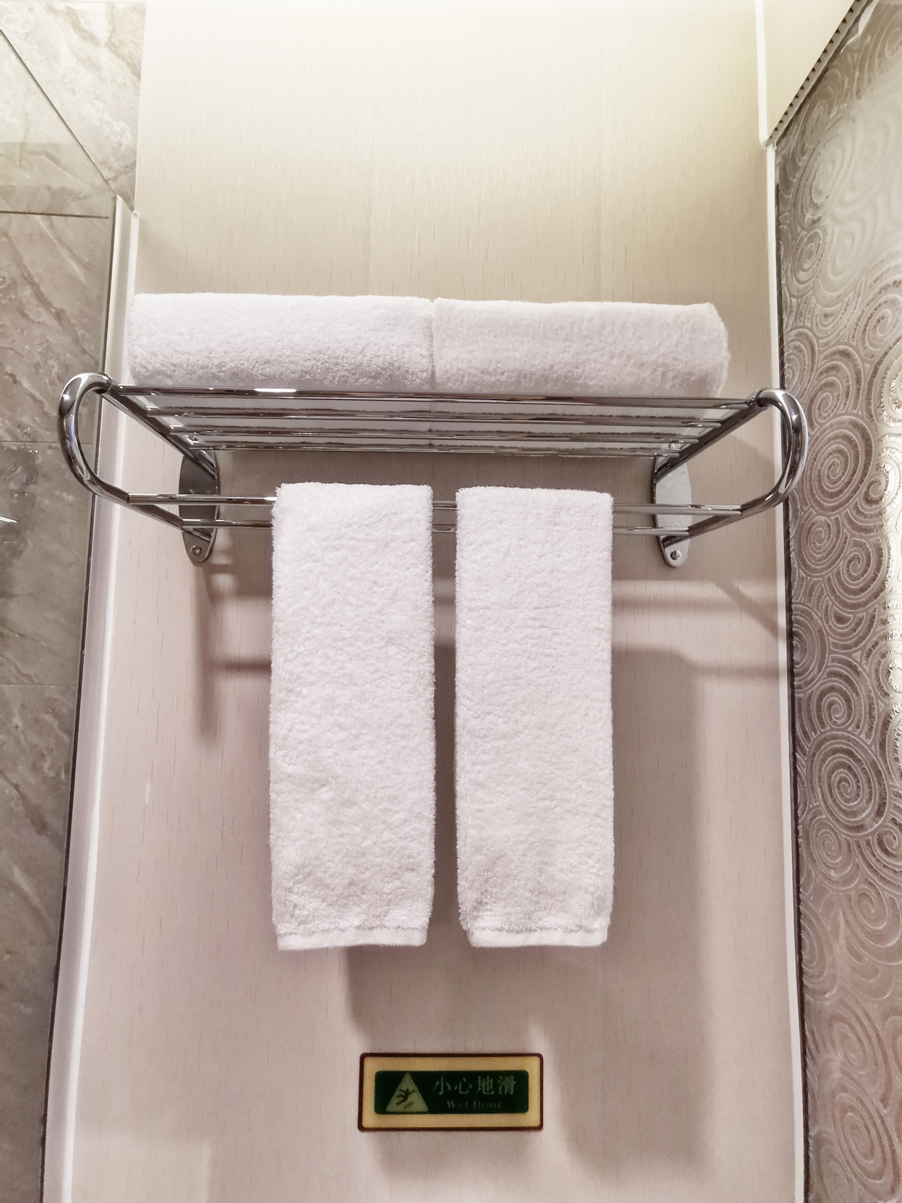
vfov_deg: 94.5
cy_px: 602
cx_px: 451
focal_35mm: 16
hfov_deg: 78.1
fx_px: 556
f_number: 2.2
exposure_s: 1/27.6
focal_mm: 2.35
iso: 100
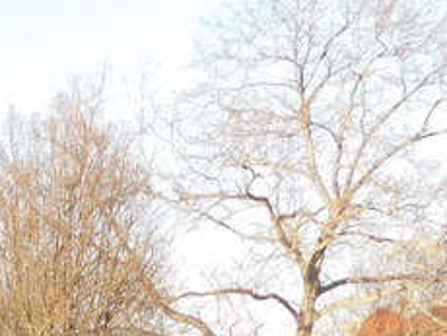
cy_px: 750
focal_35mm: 120
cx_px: -247
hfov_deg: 15.1
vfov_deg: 10.9
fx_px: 1551
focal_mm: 4
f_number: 3
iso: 125
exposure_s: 1/400
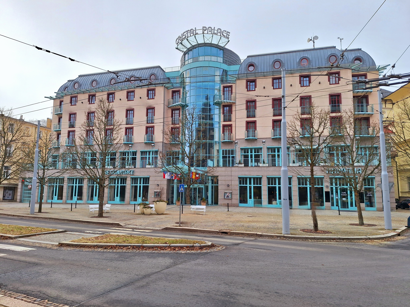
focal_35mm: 23
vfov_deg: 58.9
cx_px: 205
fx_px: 272
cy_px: 154
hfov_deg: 73.9
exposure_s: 1/1111
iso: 40
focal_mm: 5.54
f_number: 1.8
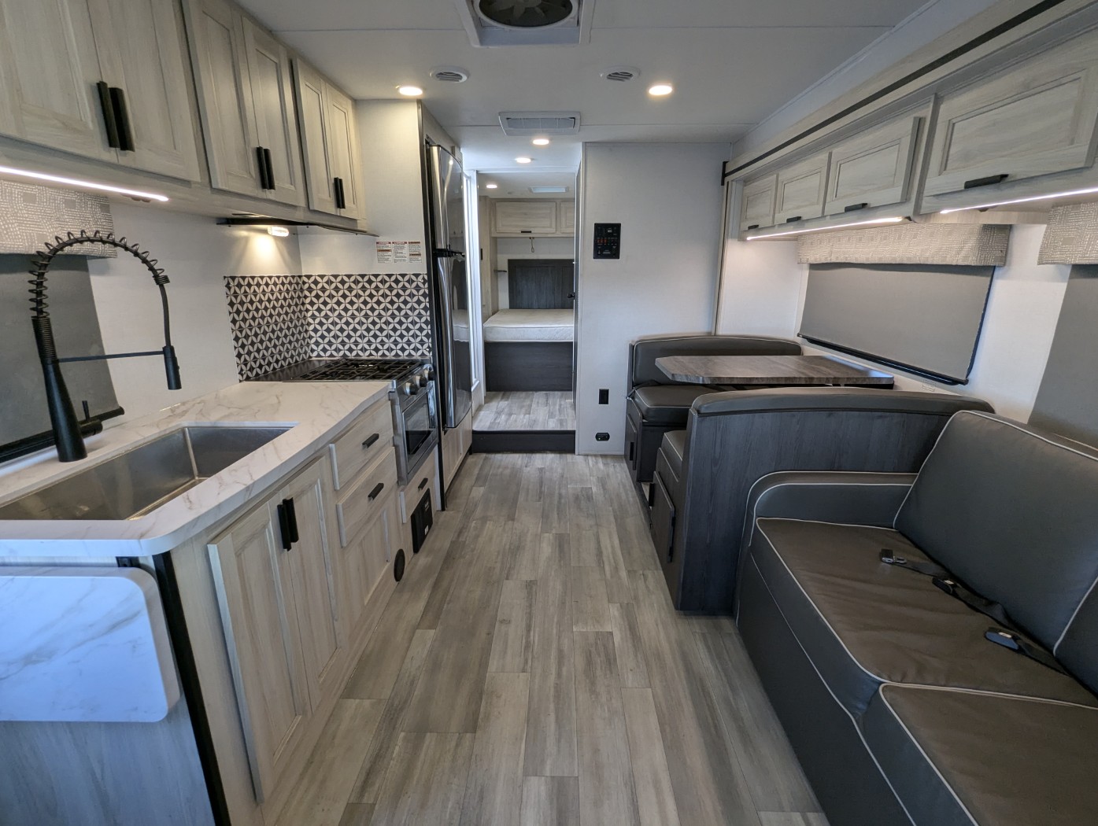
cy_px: 413
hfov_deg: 94.4
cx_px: 549
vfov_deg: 78.2
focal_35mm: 16
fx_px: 508
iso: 139
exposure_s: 1/84.4
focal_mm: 2.35
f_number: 2.2
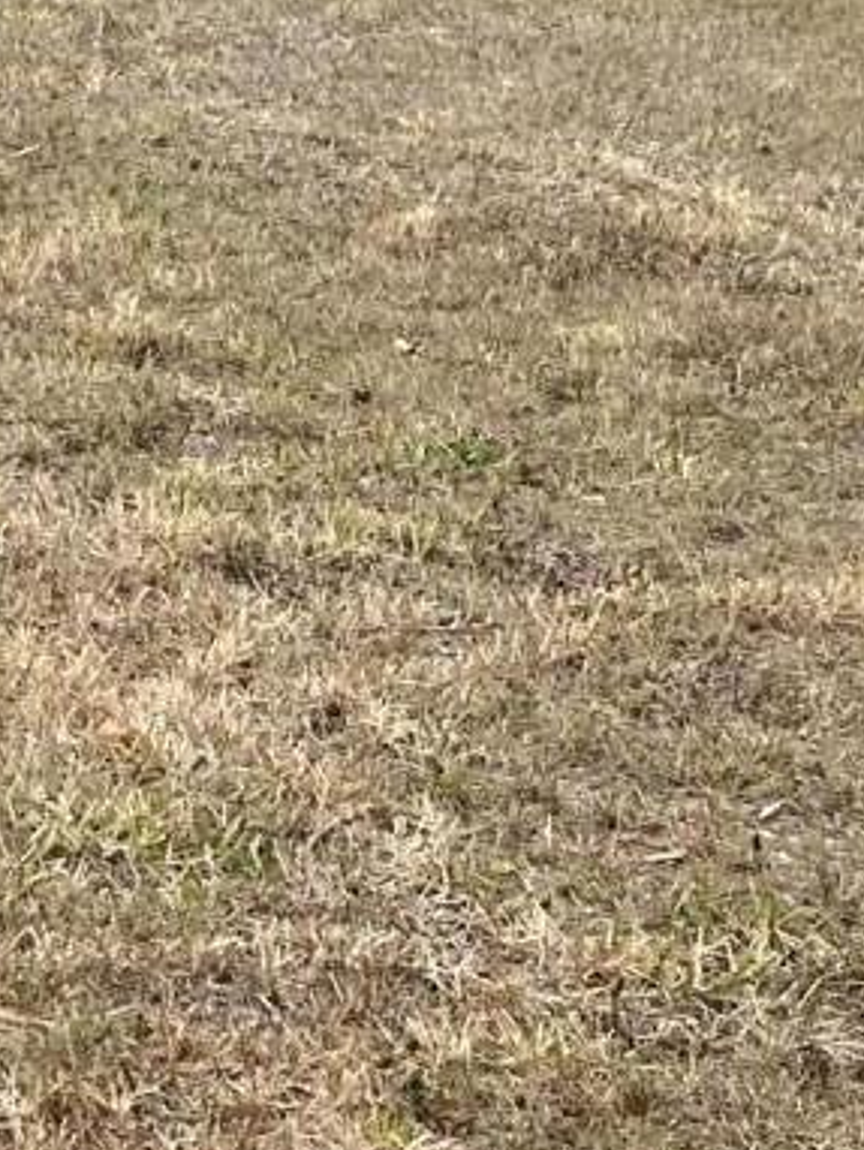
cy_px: 400
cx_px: -226
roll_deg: -2.7
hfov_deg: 10.7
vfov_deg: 14.5
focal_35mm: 136
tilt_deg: -13.0
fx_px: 4521
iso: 32
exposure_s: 1/251
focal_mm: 4.25
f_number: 1.8
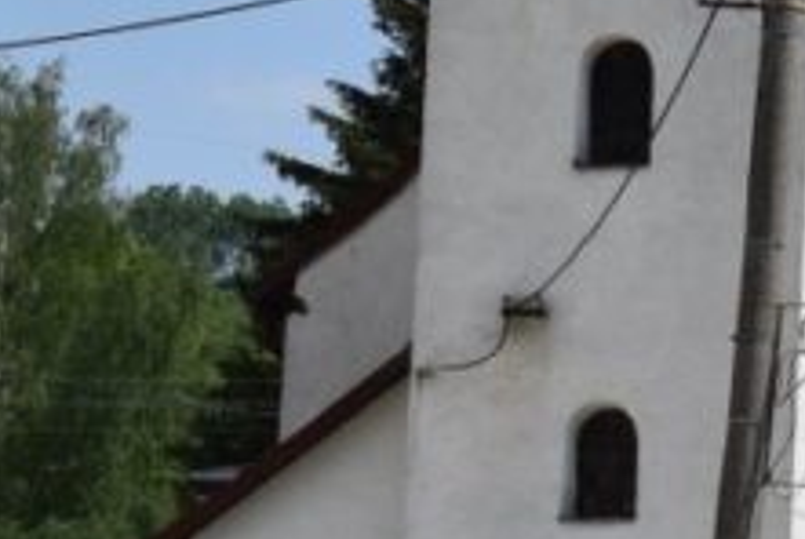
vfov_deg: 6.4
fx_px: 4821
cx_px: 1603
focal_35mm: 215
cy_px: -95
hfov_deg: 9.0
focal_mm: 31
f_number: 11
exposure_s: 1/500
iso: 200
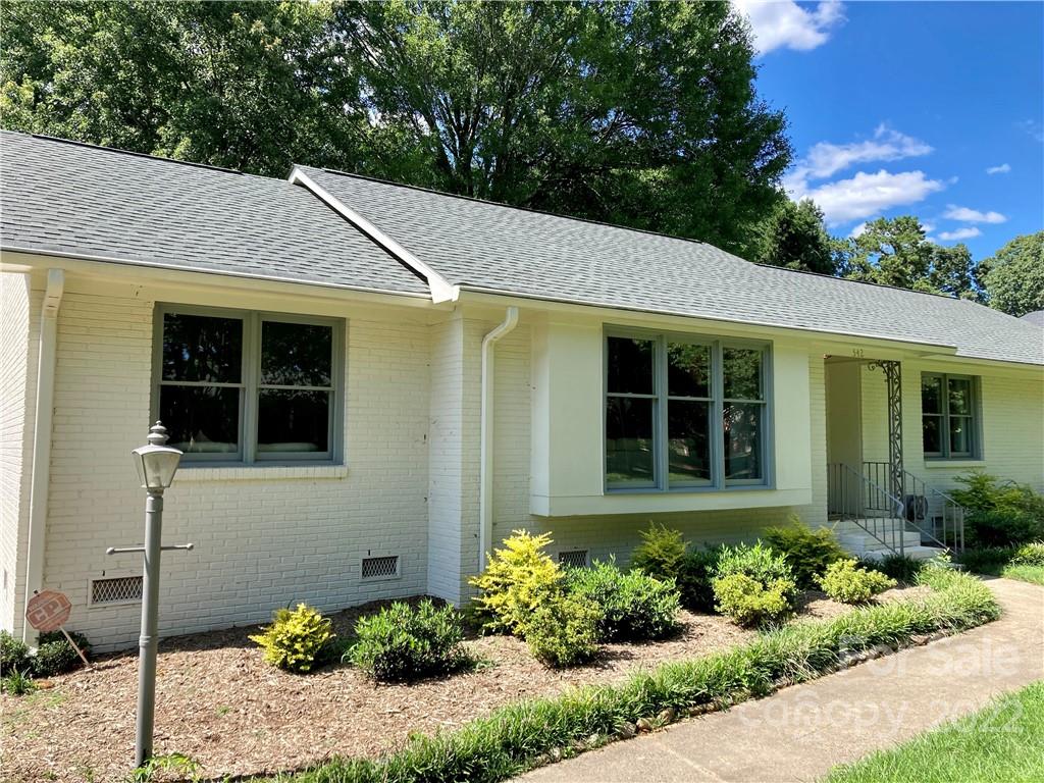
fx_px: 844
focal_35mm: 28
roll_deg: +0.8
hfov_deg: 63.4
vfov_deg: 49.7
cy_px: 392
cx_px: 522
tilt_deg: +6.8
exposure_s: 1/750
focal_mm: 3.99
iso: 20
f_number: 1.8
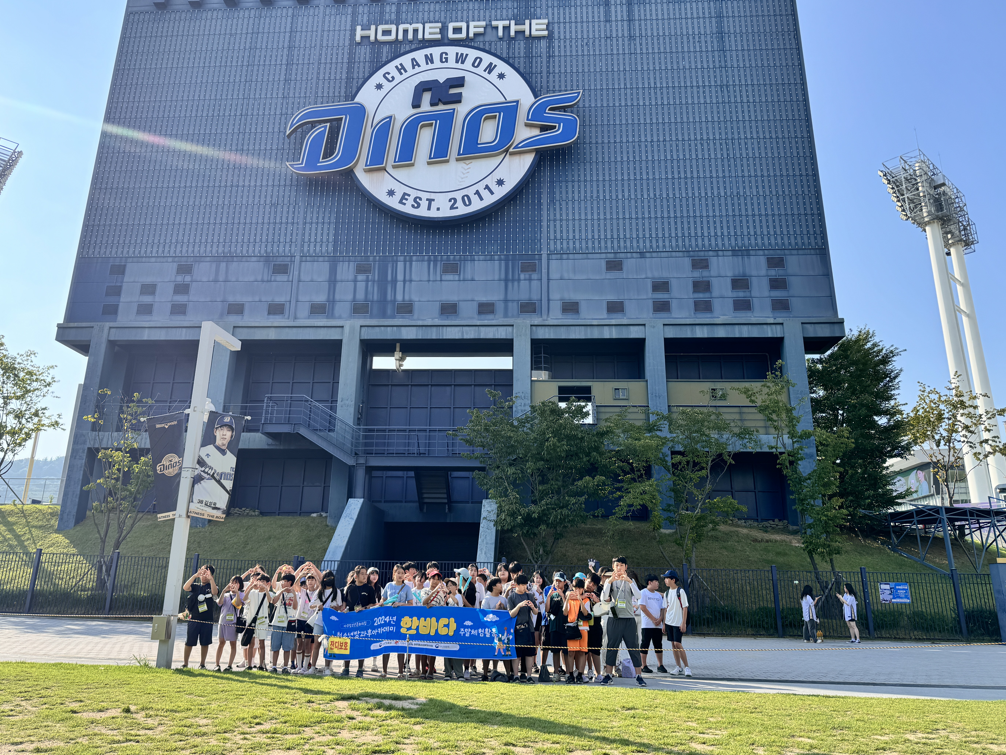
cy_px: 372
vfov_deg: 54.9
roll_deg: -1.5
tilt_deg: +18.2
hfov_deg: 69.4
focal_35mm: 25
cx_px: 482
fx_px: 727
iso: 80
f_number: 1.78
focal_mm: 6.76
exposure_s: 1/1678
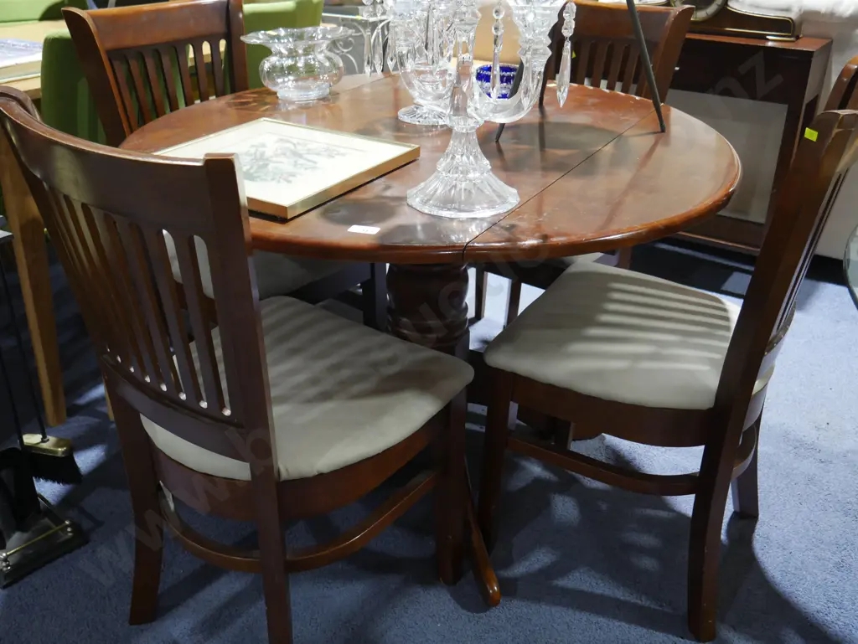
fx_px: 843
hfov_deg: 53.9
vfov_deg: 41.8
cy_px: 322
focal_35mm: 34
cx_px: 429
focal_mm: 17
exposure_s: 1/60
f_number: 4
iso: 1000
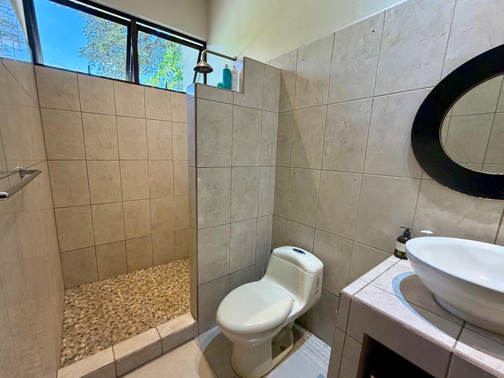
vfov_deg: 81.7
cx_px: 237
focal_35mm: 15
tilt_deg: -11.9
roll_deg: -1.1
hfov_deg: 98.1
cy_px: 194
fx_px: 218
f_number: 2.2
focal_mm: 2.22
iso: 320
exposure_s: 1/104
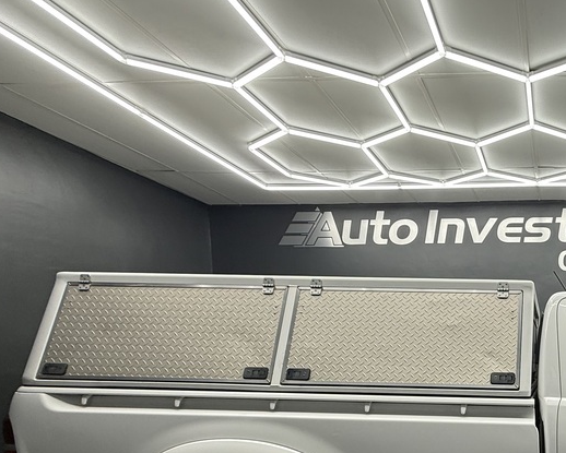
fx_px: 453
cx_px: 544
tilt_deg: -3.2
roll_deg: +0.2
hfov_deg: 53.0
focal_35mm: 27
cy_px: 397
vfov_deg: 48.3
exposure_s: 1/100
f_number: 2.2
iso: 125
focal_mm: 2.22
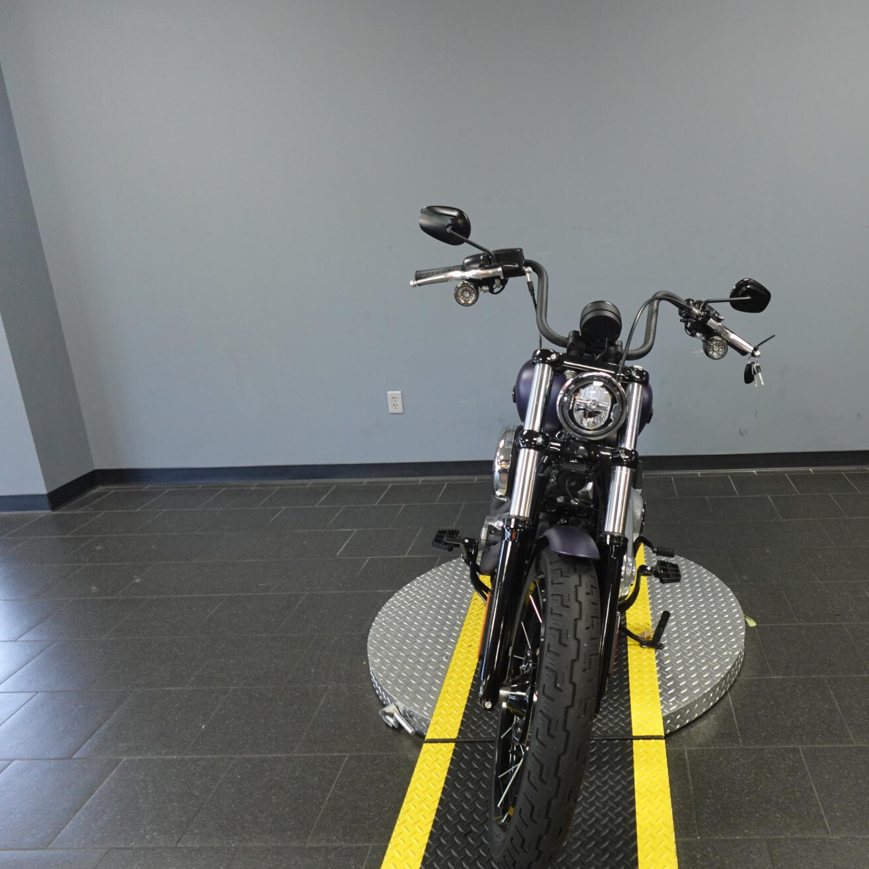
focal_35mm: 26
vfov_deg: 60.9
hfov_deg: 59.2
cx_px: 594
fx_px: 738
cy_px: 436
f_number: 2
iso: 640
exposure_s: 1/80
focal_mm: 7.6
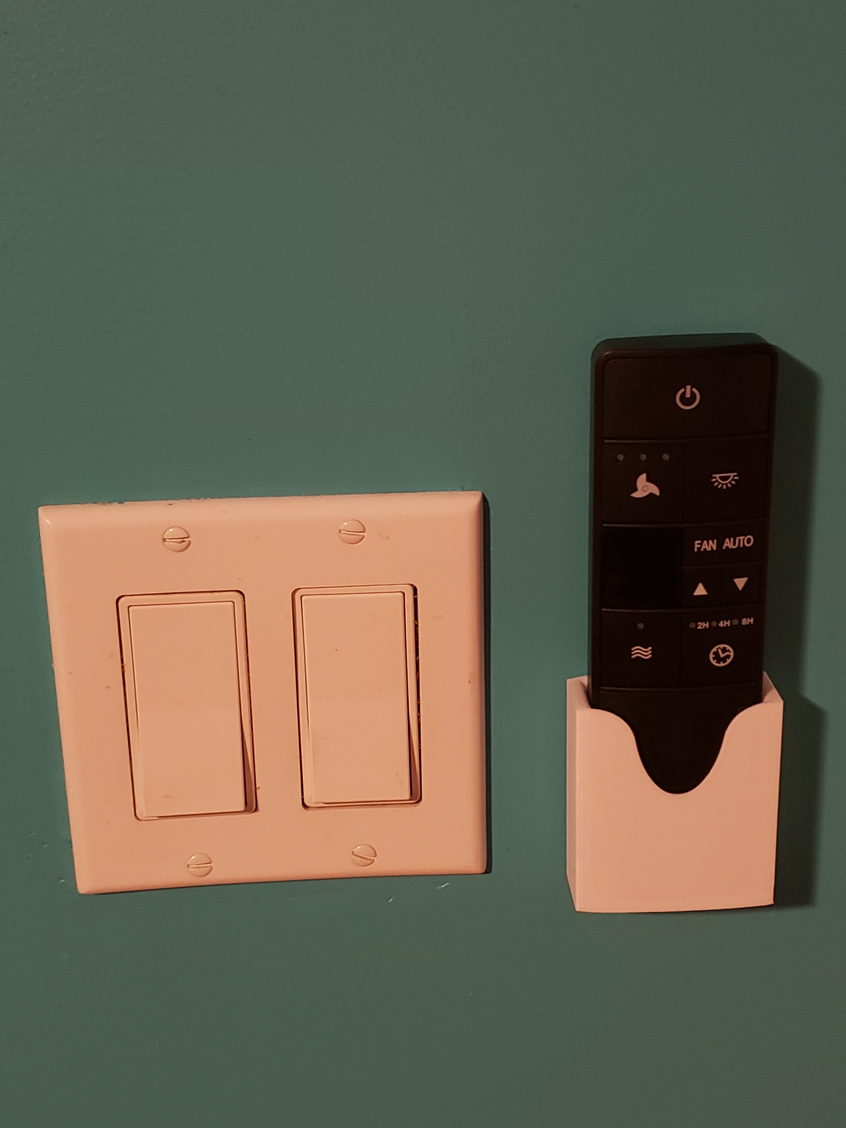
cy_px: 564
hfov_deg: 53.1
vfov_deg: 67.3
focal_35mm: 26
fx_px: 847
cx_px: 423
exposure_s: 1/12
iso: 250
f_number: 1.5
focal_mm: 4.3
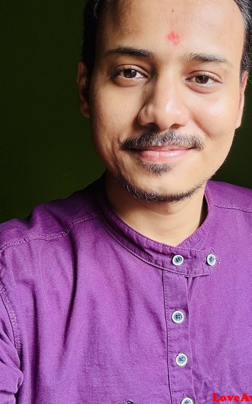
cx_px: 135
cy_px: 168
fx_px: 418
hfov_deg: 33.6
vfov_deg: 51.3
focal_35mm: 38
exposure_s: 1/121
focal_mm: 2.69
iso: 50
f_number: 1.9
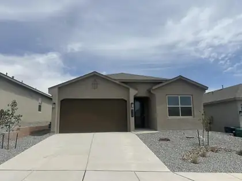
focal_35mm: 24
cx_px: 121
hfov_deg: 71.6
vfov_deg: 56.8
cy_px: 90
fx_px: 168
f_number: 1.78
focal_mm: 6.86
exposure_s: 1/8929
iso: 80
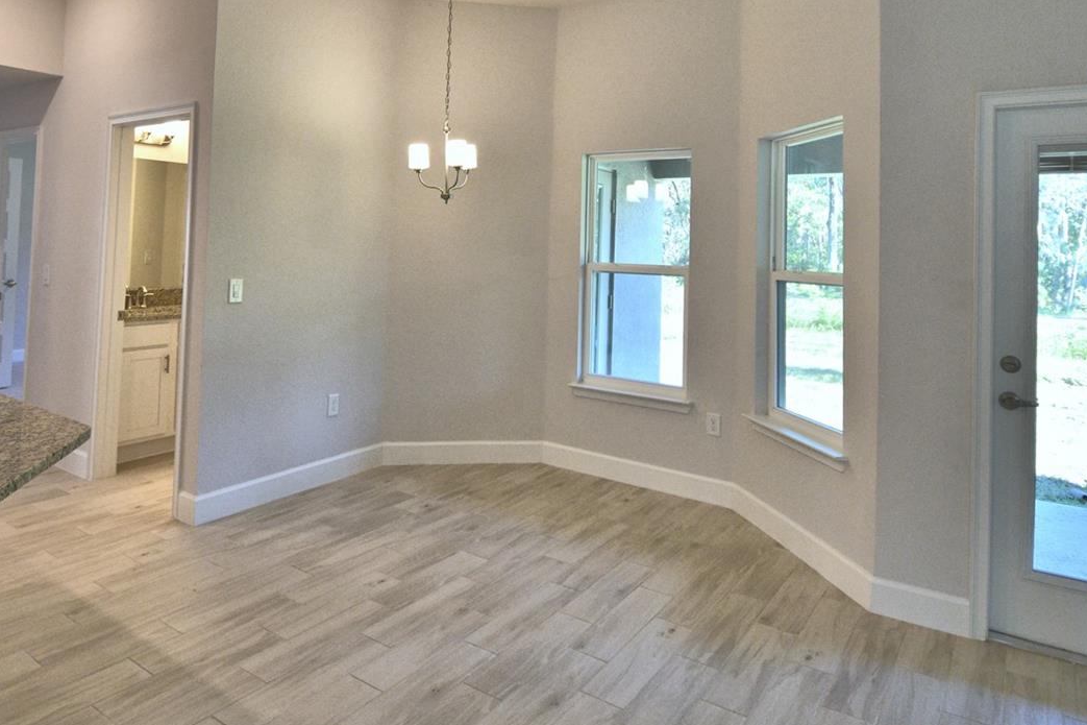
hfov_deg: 76.0
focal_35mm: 23
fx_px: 694
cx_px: 498
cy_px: 220
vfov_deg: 53.6
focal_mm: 10
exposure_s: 1/125
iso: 400
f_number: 4.5
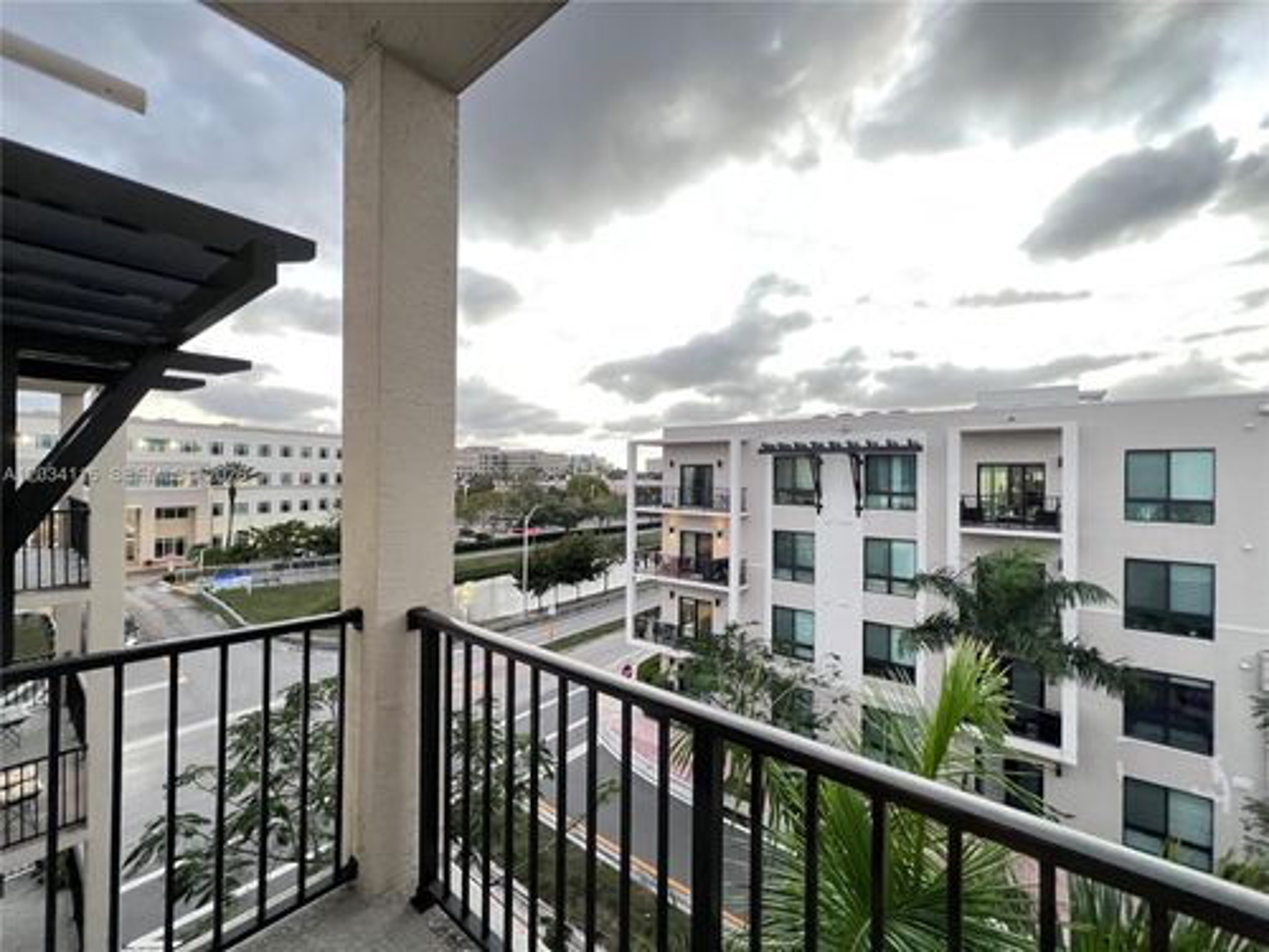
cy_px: 476
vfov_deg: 89.9
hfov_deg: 106.2
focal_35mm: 13
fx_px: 477
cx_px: 634
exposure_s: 1/60
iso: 640
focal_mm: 1.57
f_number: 1.8
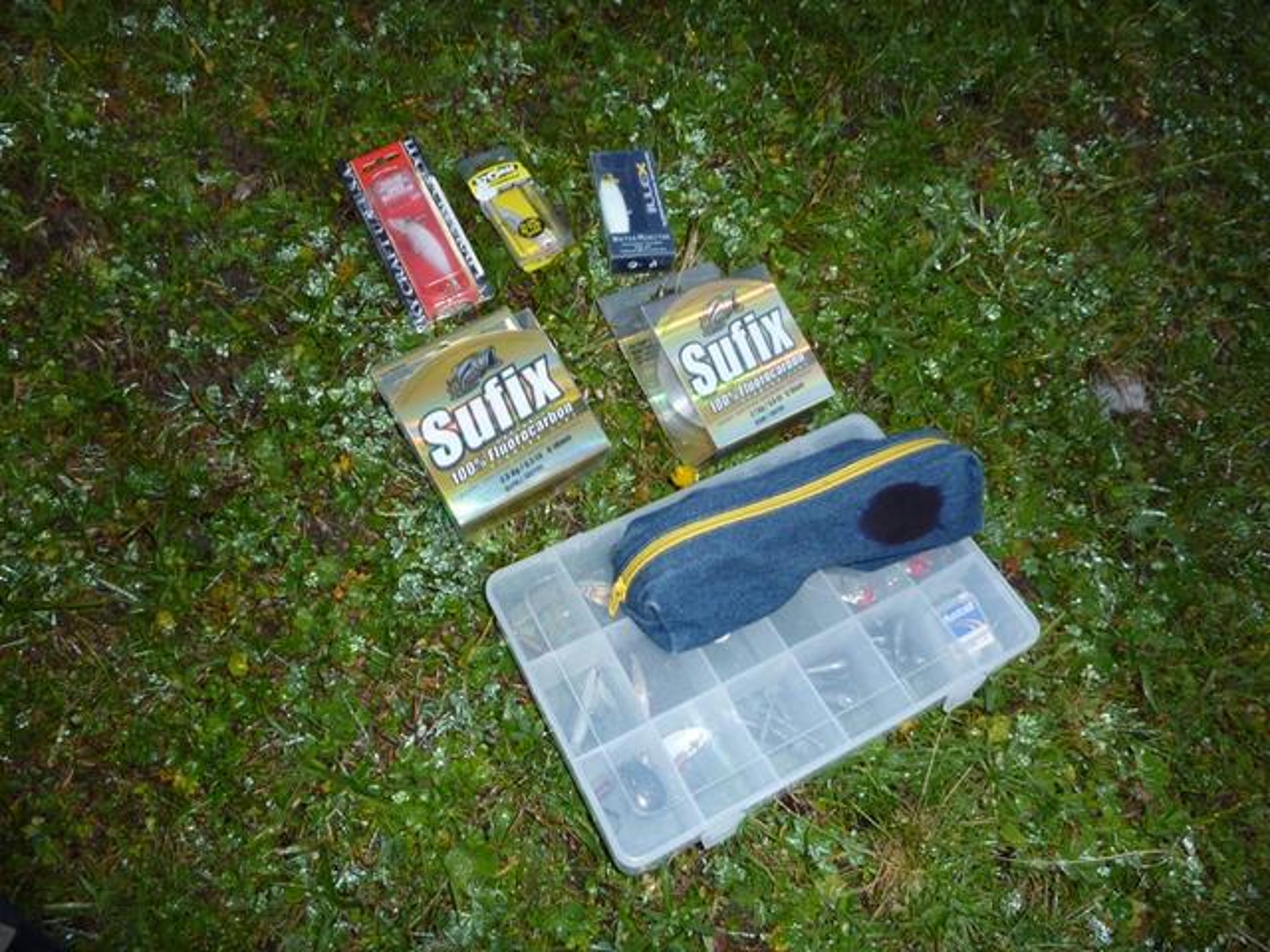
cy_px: 476
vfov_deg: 54.9
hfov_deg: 69.4
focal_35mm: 25
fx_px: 917
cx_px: 635
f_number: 3.3
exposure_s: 1/30
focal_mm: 4.1
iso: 100
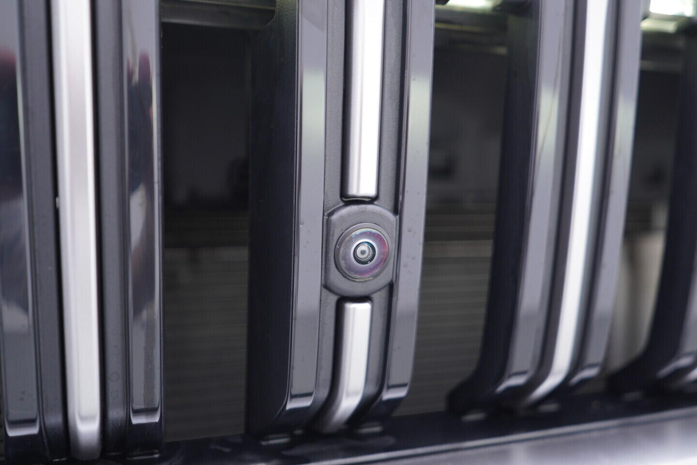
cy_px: 232
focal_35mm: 36
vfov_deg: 36.9
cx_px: 348
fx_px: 697
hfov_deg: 53.1
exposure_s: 1/40
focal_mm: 24
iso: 160
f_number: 2.8
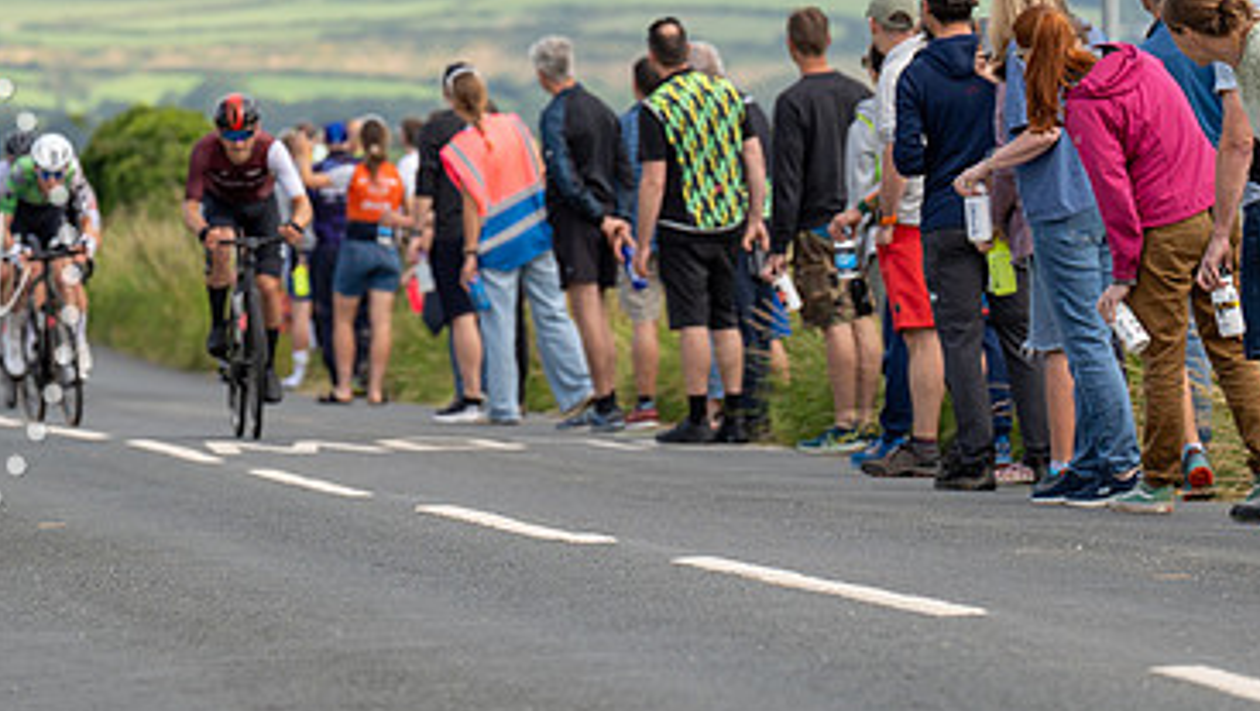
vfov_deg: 3.1
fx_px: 13306
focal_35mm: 398
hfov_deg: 5.4
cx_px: -45
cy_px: 78
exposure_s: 1/800
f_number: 4.5
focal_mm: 170
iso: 250
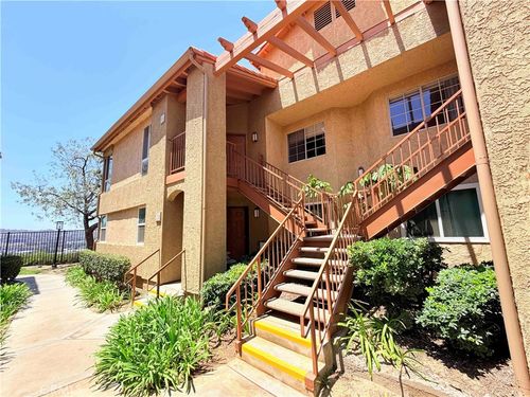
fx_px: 214
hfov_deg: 102.1
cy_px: 198
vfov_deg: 85.7
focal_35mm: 14
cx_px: 265
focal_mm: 2.22
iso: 32
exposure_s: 1/770
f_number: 2.2
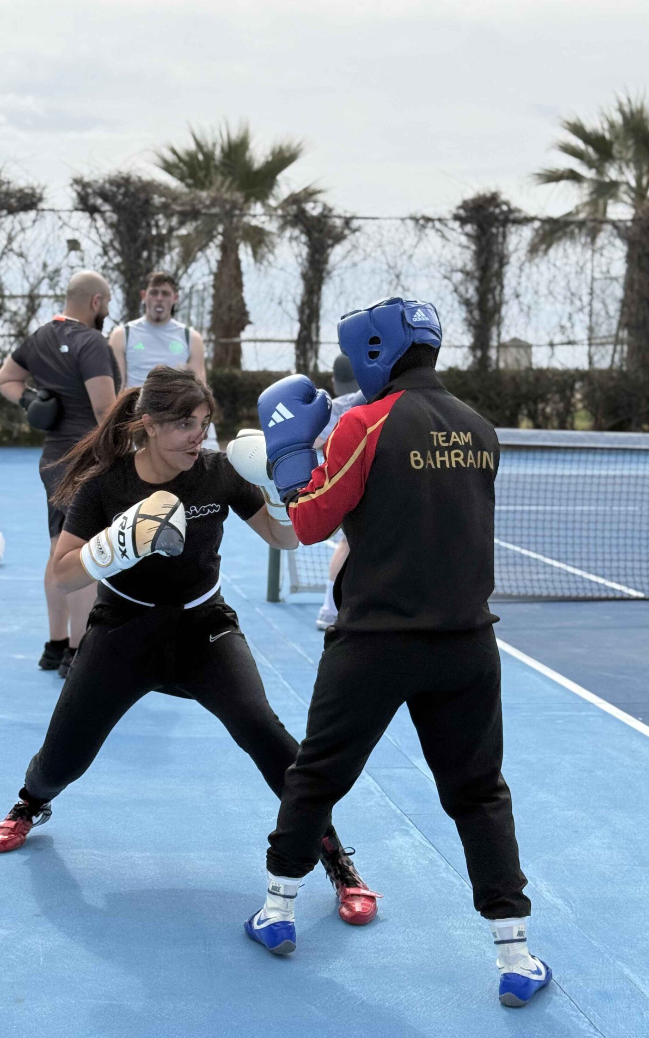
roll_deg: -0.7
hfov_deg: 22.3
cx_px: 245
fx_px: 1641
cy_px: 476
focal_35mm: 58
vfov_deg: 35.1
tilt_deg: -4.2
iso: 64
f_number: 1.78
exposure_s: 1/5208
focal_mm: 6.76
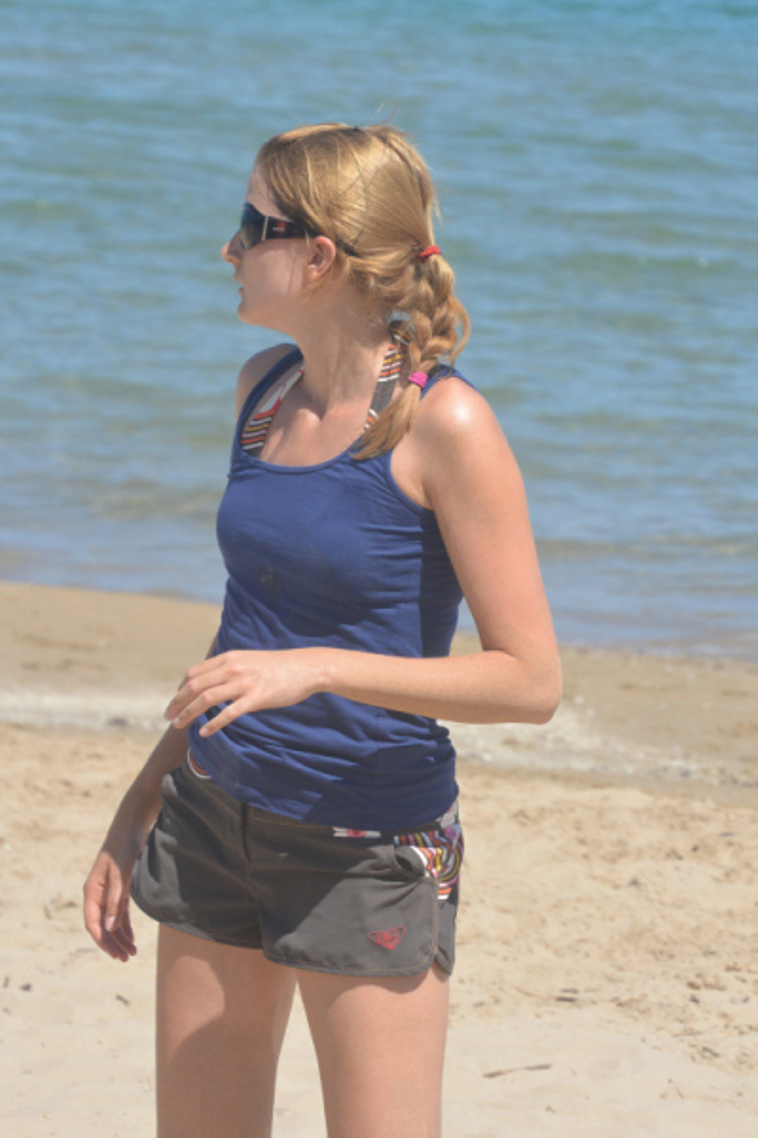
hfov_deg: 5.9
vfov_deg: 8.8
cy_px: 569
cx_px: 379
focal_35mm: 233
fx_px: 7358
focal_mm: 86.5
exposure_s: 1/1000
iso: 160
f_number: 5
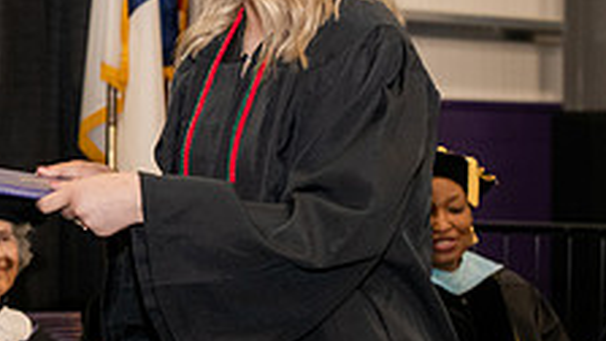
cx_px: -41
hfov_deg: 11.2
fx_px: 3053
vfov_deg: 6.4
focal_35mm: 190
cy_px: 99
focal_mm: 70
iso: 2000
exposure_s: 1/200
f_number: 5
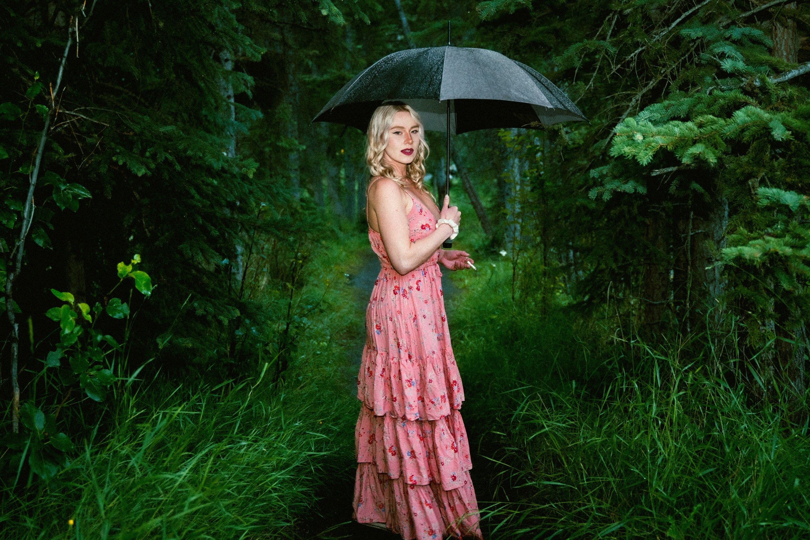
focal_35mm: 42
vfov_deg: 31.9
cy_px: 270
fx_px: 945
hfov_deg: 46.4
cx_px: 405
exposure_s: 1/125
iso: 1250
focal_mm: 28
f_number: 2.8
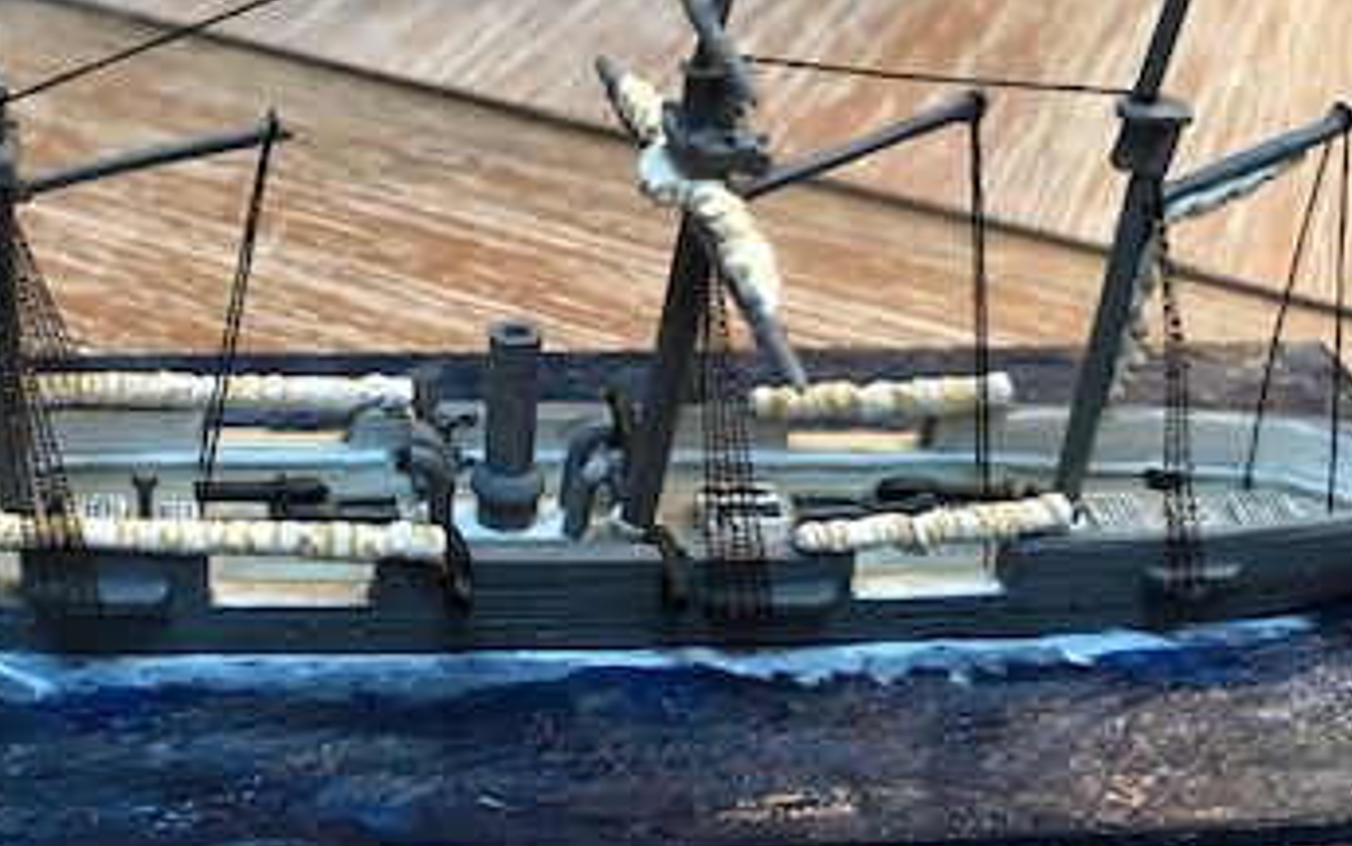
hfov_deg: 36.1
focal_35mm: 55
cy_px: 431
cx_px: 349
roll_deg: -2.8
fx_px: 2028
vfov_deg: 23.6
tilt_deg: -32.1
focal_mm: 3.99
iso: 40
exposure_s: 1/15
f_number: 1.8
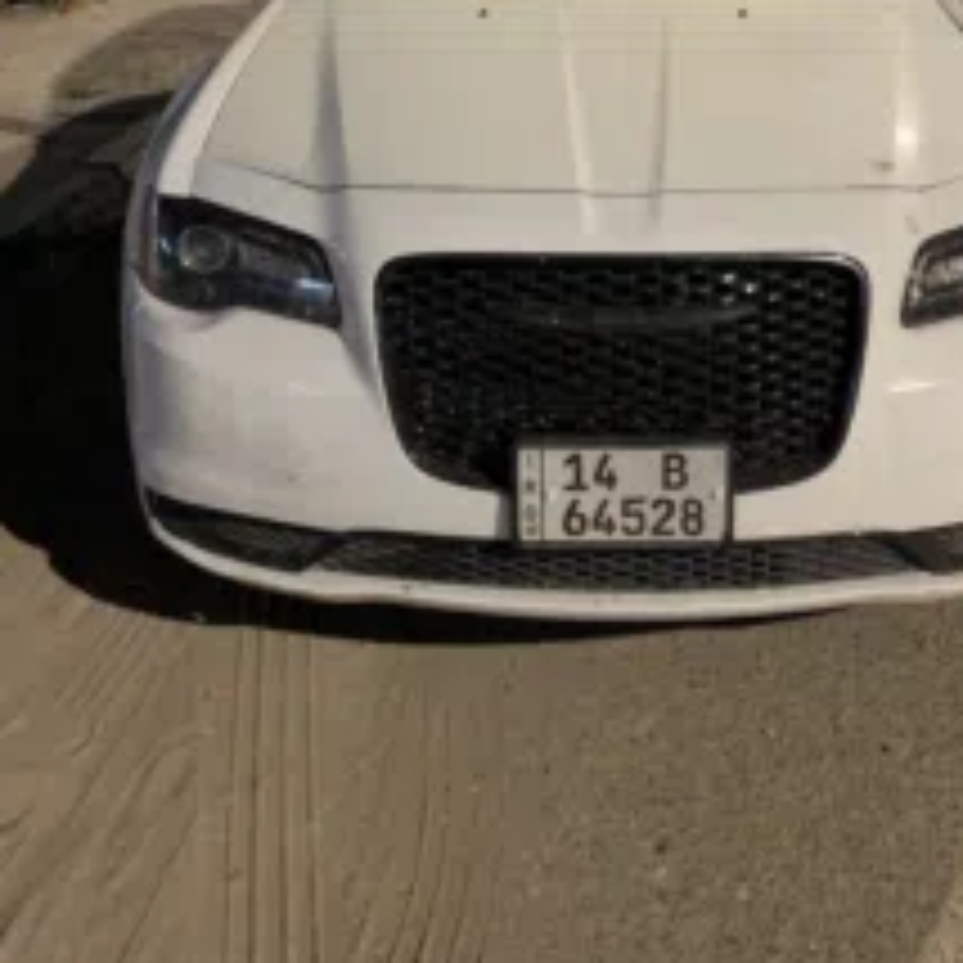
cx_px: 585
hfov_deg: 39.0
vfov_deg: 36.6
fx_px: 1353
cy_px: 90
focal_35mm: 43
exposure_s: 1/33
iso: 320
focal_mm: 4.25
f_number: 1.8
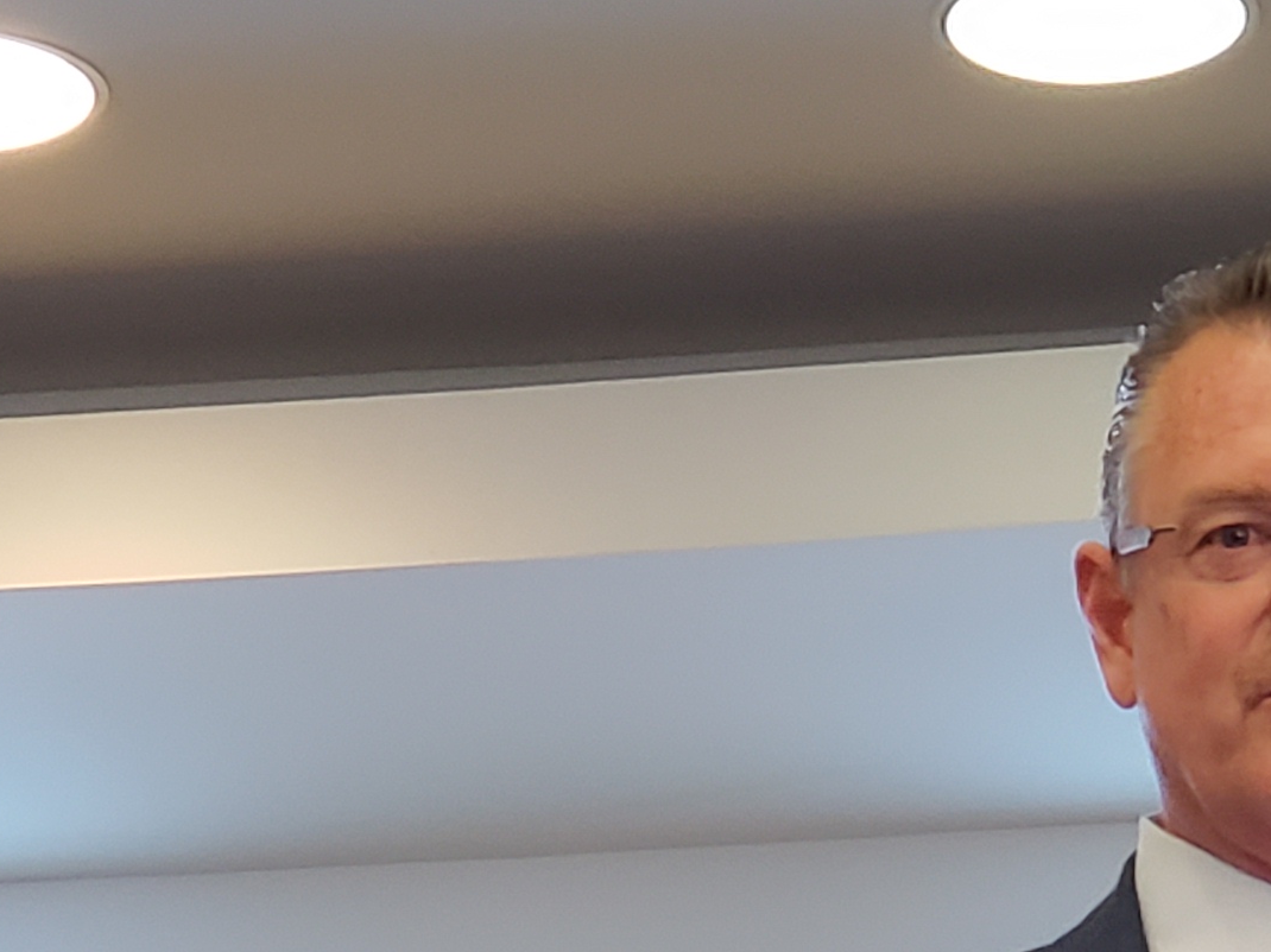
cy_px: 1778
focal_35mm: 196
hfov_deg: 10.1
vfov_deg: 7.3
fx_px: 7195
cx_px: 517
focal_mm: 6
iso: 125
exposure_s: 1/30
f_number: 2.4
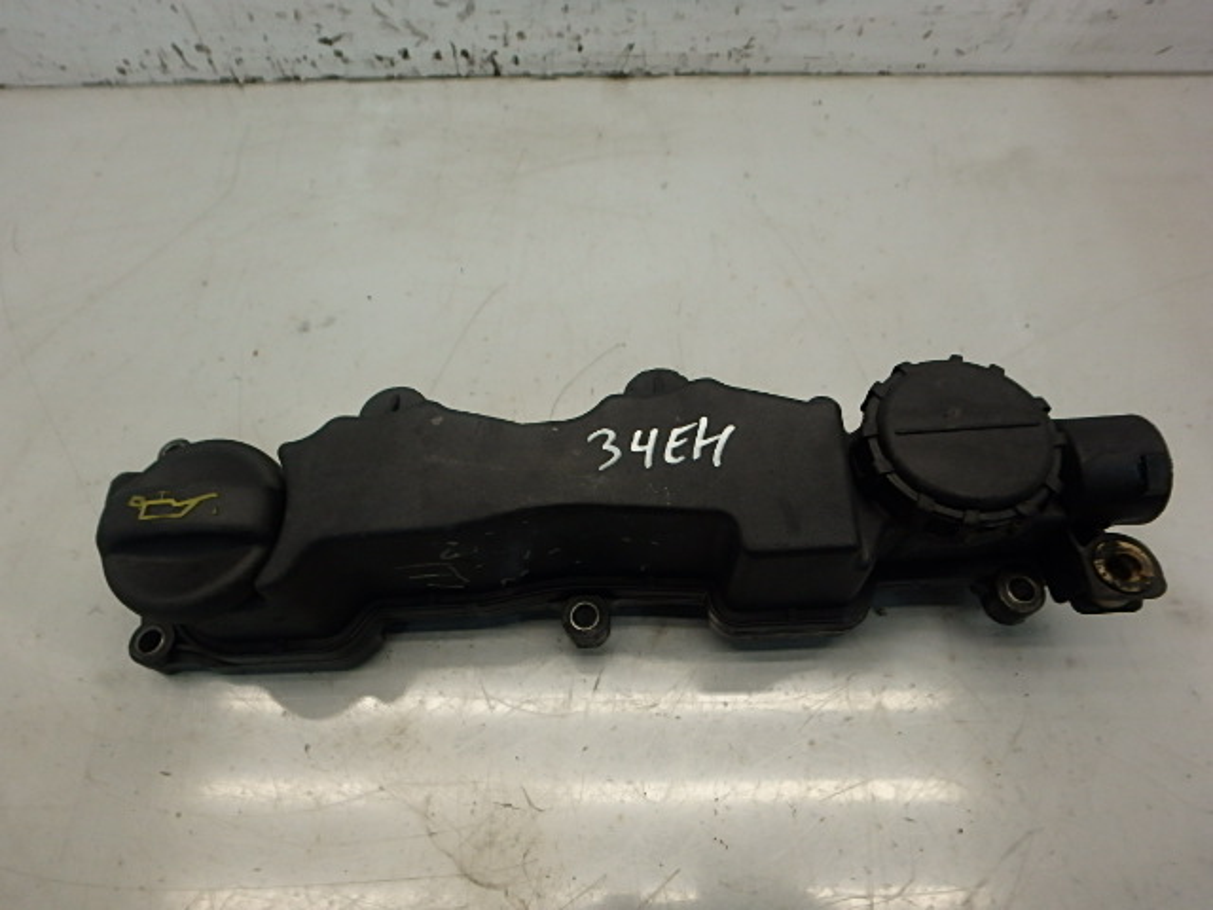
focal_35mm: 21
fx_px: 736
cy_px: 455
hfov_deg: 79.0
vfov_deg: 63.4
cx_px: 606
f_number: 3.5
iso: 160
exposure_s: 1/60
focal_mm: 3.7
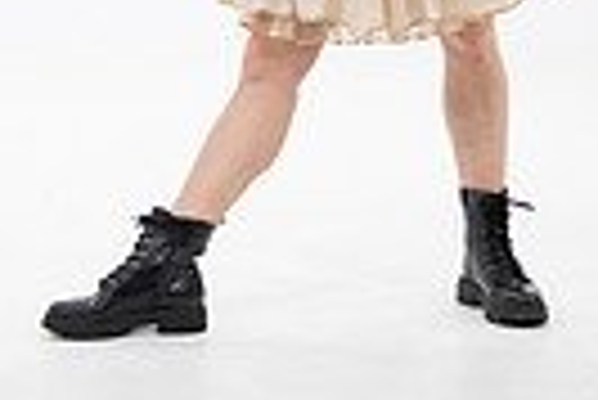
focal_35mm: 200
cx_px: 333
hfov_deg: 10.3
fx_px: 3326
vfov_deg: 6.8
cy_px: -272
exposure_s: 1/400
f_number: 4
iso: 400
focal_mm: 46
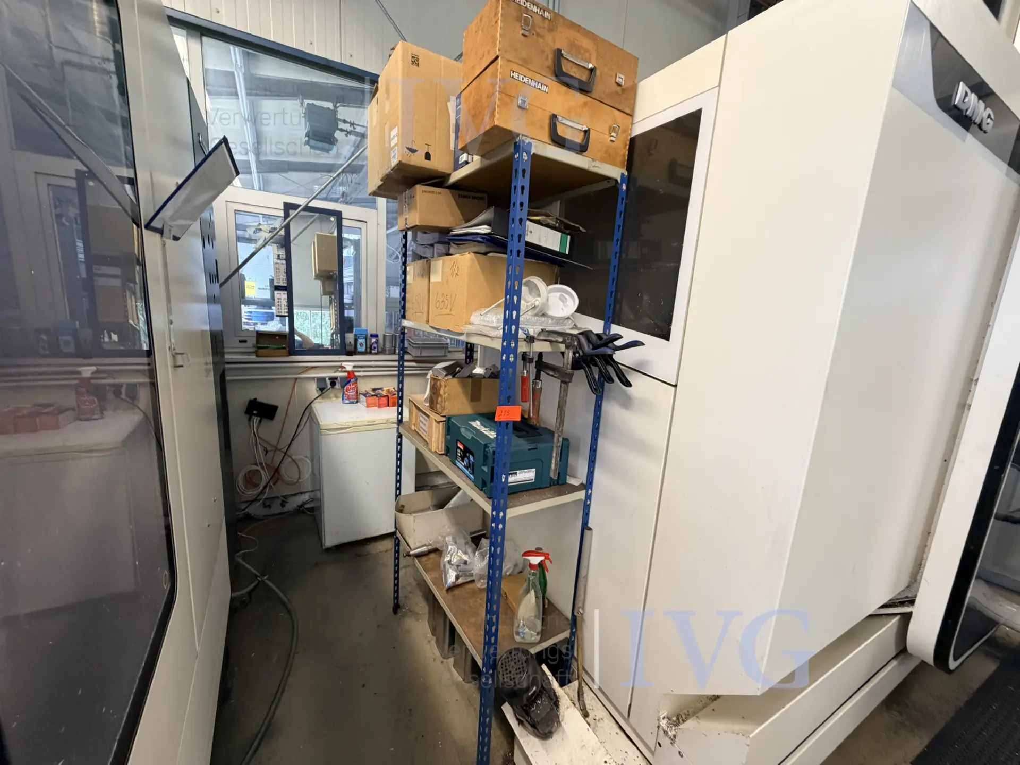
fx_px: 413
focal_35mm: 14
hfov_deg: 102.1
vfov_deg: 85.7
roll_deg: -3.2
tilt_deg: -10.4
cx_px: 510
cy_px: 382
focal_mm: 2.22
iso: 250
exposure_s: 1/100
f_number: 2.2
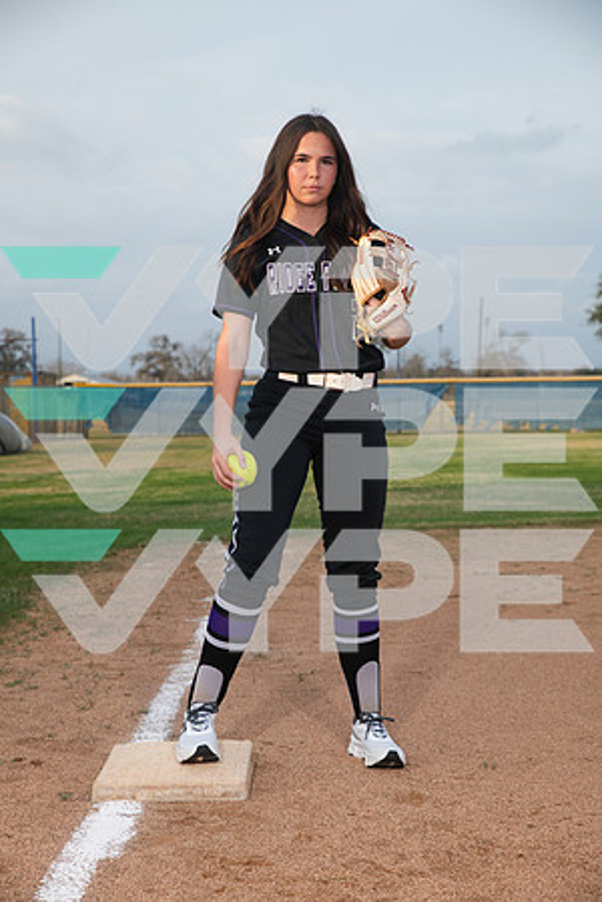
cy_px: 451
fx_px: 1555
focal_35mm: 62
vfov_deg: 32.4
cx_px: 301
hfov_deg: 21.9
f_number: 6.3
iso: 200
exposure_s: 1/400
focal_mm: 62
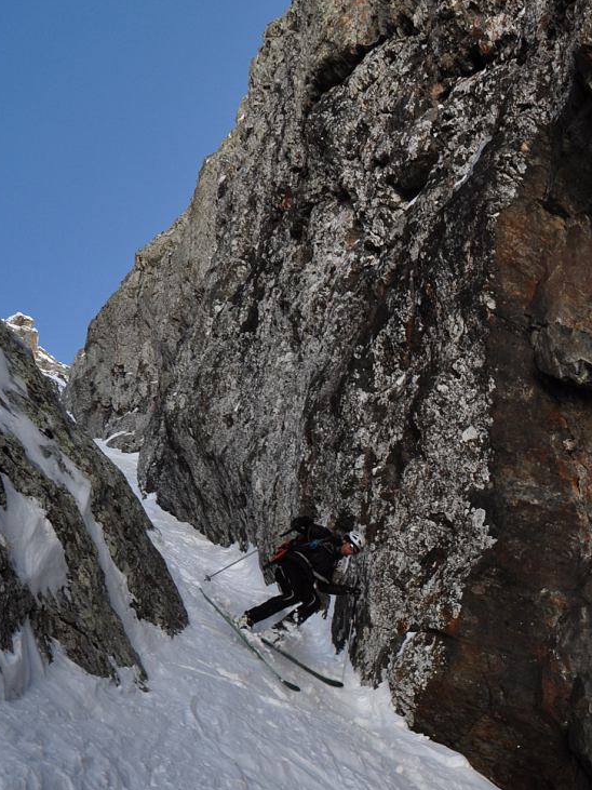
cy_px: 387
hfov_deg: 67.9
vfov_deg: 83.8
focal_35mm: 19
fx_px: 440
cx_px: 294
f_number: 9
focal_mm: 11.5
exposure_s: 1/160
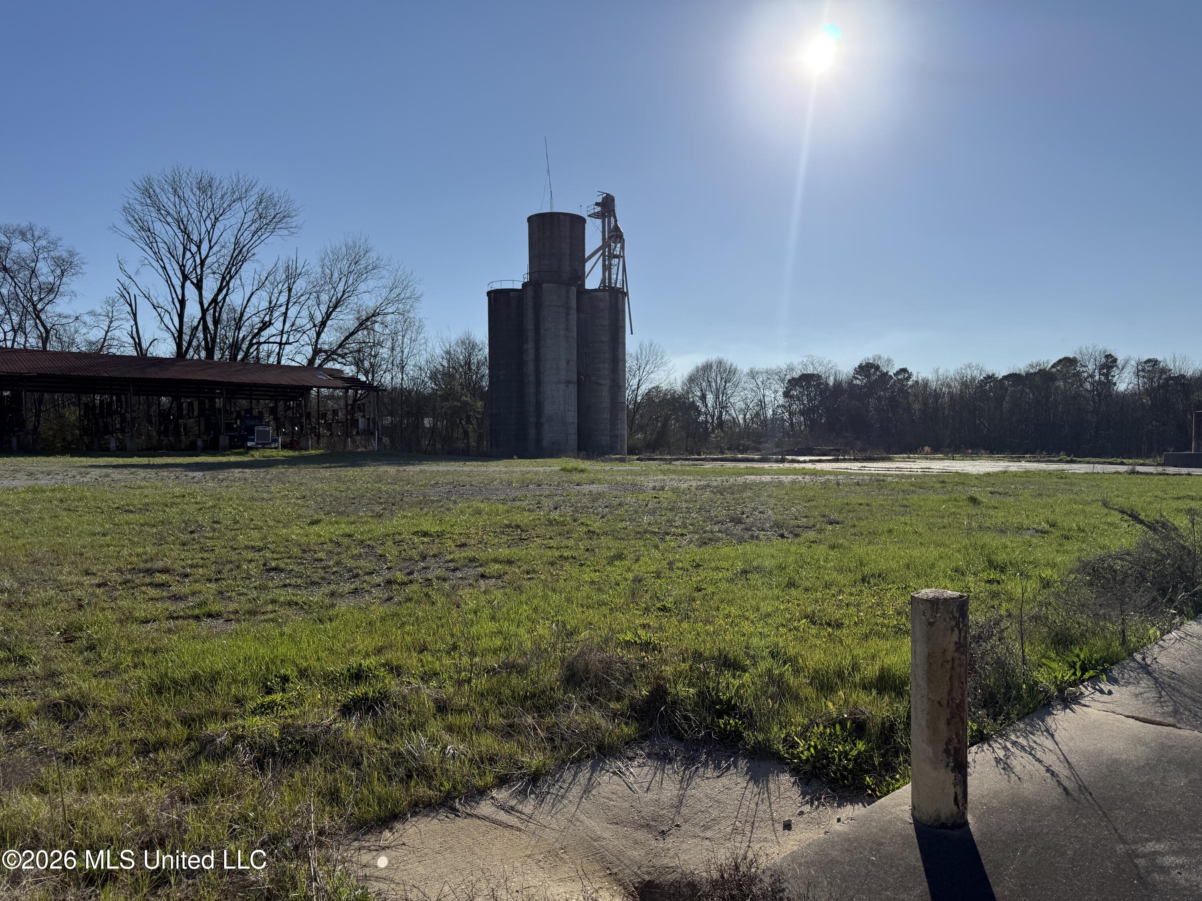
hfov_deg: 71.6
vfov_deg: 56.8
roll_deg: +0.5
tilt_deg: +0.3
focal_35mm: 24
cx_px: 601
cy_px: 450
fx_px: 833
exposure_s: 1/11905
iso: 80
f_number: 1.78
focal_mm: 6.76
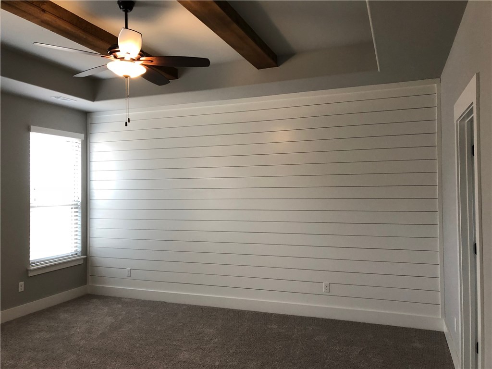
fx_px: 398
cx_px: 246
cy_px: 184
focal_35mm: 28
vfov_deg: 49.7
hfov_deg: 63.4
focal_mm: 3.99
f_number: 1.8
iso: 40
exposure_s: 1/20
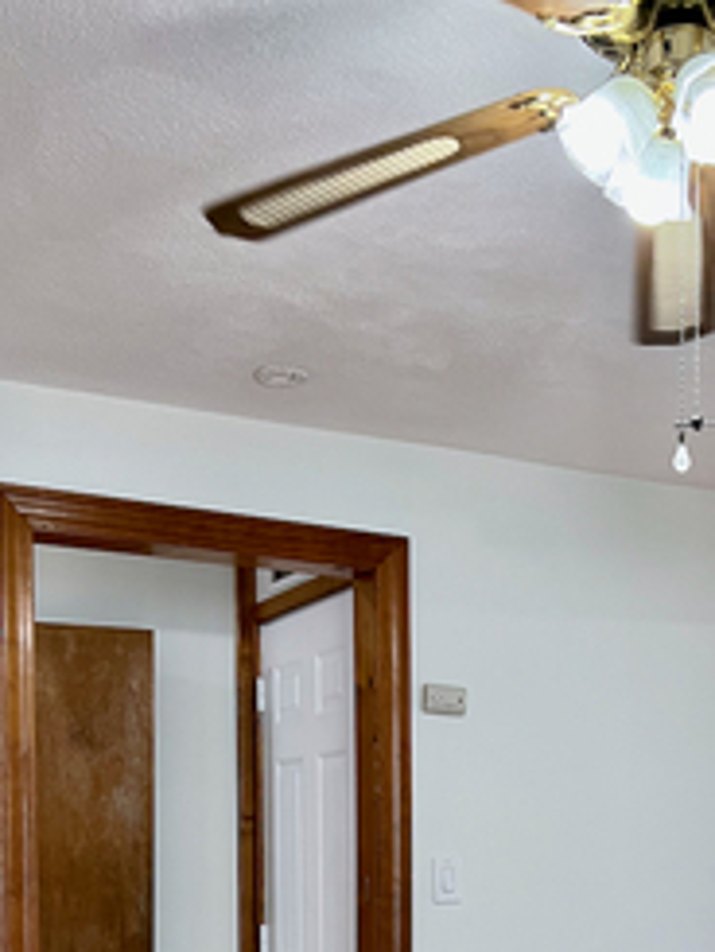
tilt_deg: -0.4
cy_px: 882
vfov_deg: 33.9
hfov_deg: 26.6
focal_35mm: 53
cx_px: 639
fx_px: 1458
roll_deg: +1.0
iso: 100
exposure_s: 1/60
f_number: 1.5
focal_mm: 5.7
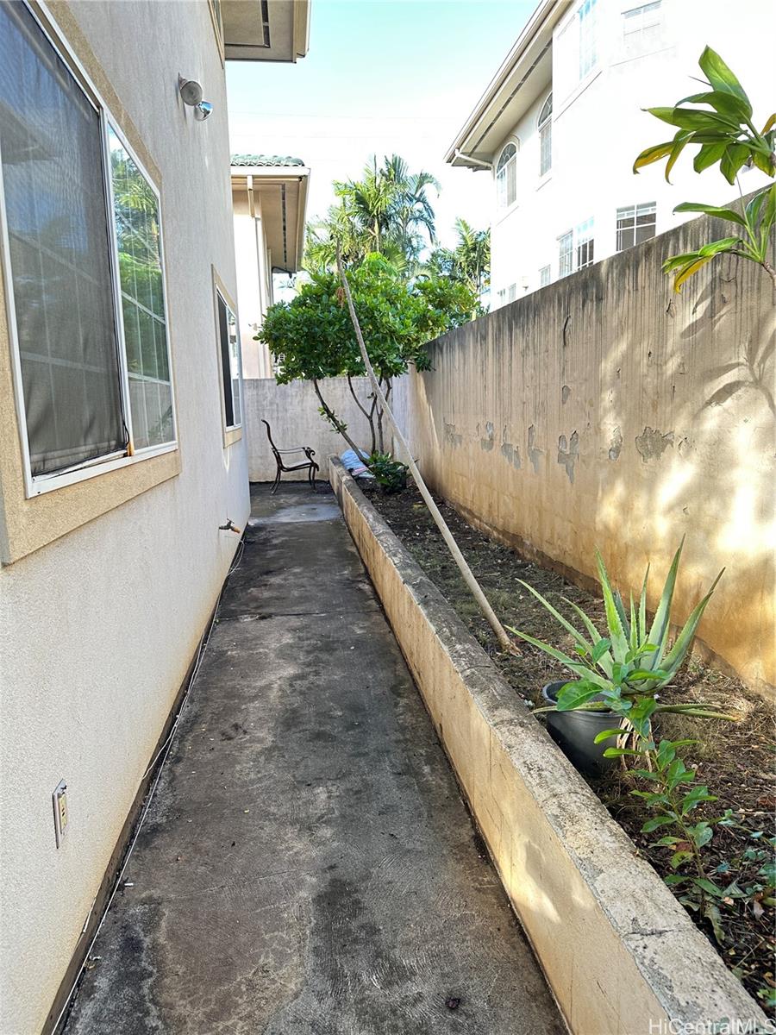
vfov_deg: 71.6
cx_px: 388
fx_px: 717
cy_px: 518
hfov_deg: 56.8
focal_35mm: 24
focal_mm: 6.86
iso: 80
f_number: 1.78
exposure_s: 1/162
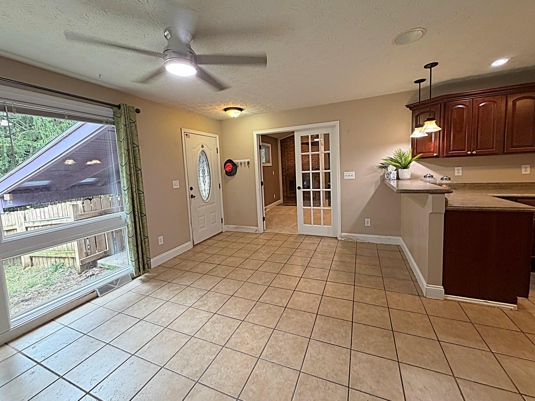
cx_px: 268
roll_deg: +2.8
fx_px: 216
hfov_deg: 102.1
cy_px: 200
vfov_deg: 85.7
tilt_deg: -7.3
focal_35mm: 14
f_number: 2.2
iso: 250
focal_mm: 2.22
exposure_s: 1/60
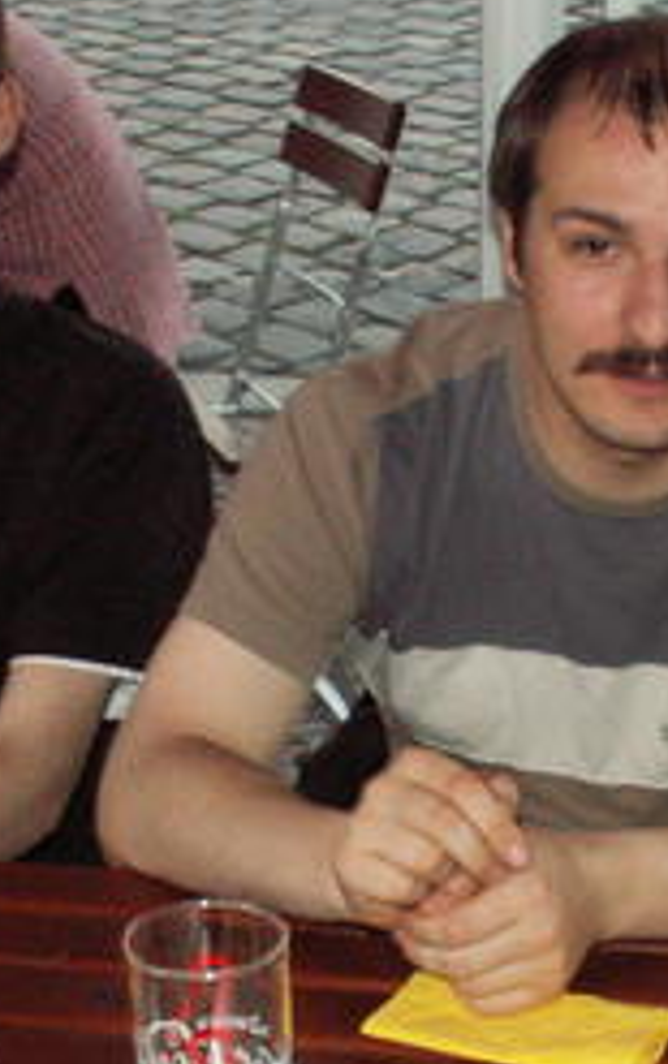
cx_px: 345
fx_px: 2788
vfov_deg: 21.4
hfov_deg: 13.7
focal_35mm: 96
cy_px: 827
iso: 160
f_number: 2.8
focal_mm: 5.86
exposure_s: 1/40
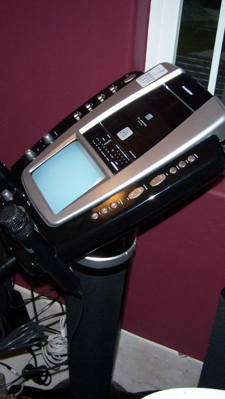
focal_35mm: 59
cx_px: 114
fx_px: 626
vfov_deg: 35.5
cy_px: 197
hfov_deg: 20.4
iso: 140
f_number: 2.8
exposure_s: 1/60
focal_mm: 6.7
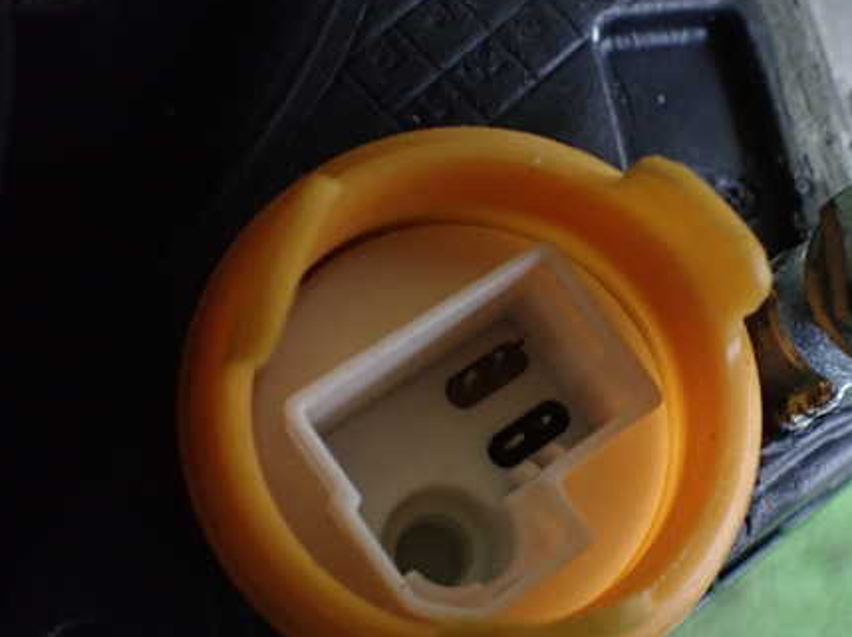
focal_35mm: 42
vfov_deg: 34.2
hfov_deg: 44.3
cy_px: 387
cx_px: 548
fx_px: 1033
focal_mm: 5.4
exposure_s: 1/30
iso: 800
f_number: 2.3
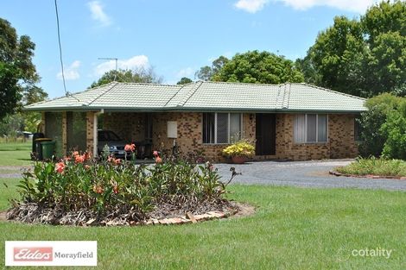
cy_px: 135
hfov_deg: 35.1
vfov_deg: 23.8
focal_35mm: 57
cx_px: 203
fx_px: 643
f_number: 8
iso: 100
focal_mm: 38
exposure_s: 1/250
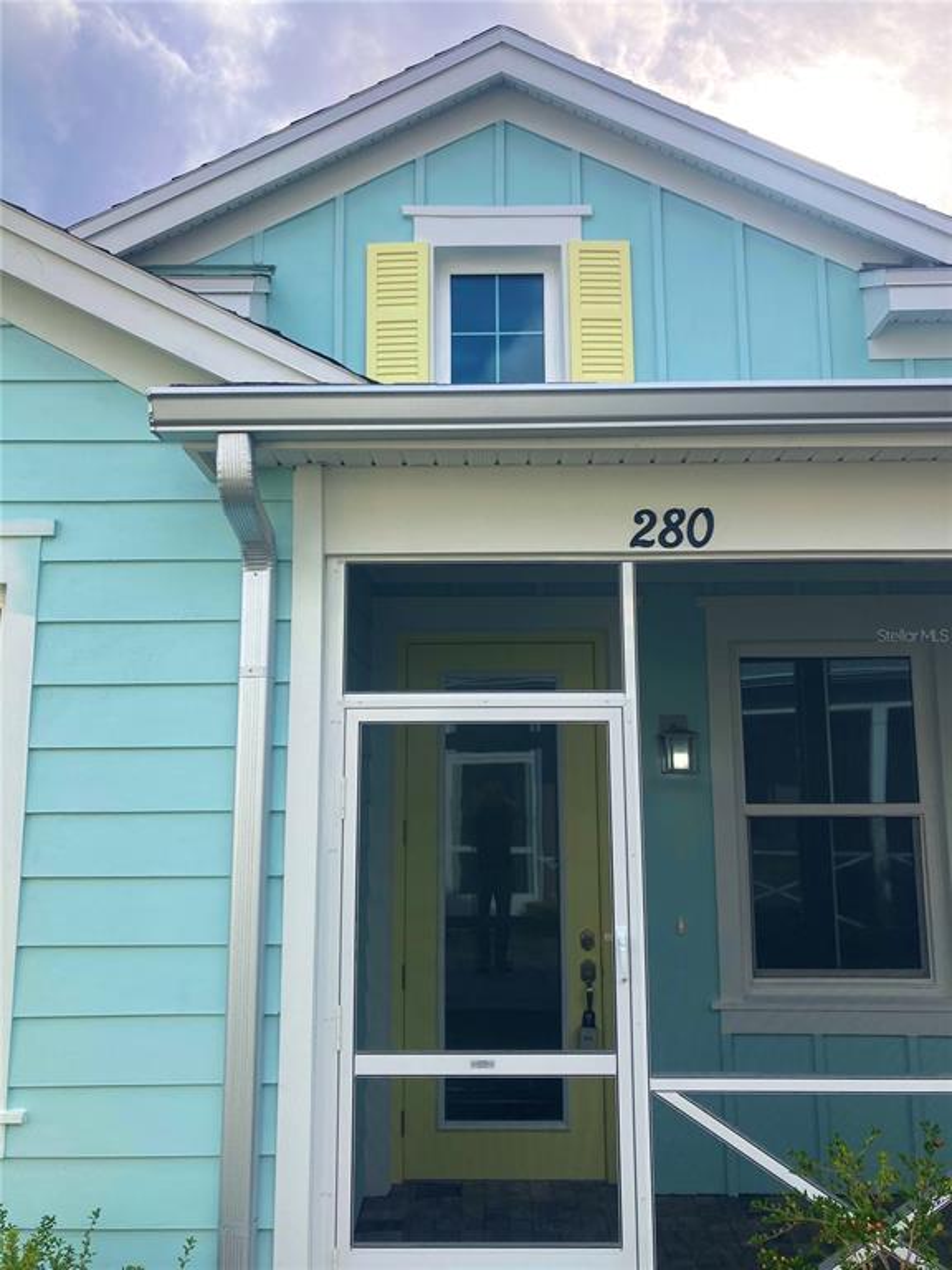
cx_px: 476
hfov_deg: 49.7
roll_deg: -0.1
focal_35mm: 28
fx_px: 1027
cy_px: 635
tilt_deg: +9.2
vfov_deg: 63.4
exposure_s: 1/1200
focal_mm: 3.99
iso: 20
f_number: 1.8
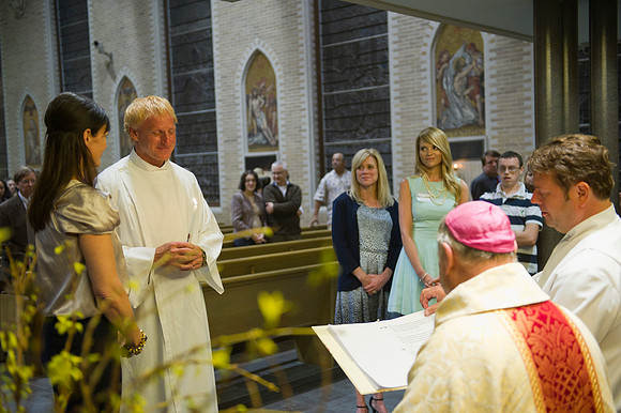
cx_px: 310
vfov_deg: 29.8
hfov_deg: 43.6
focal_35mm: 45
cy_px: 206
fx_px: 776
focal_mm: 45
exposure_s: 1/125
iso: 2000
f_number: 2.8
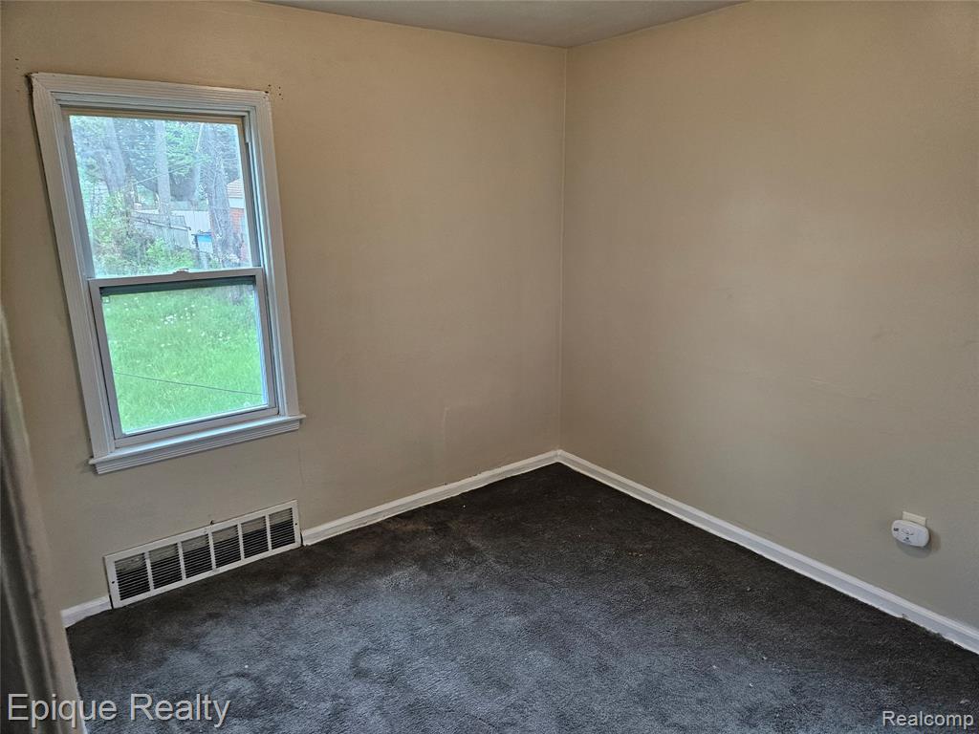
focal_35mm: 23
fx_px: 650
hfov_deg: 73.9
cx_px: 490
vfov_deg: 58.9
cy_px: 367
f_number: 1.8
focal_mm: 5.4
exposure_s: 1/120
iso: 320
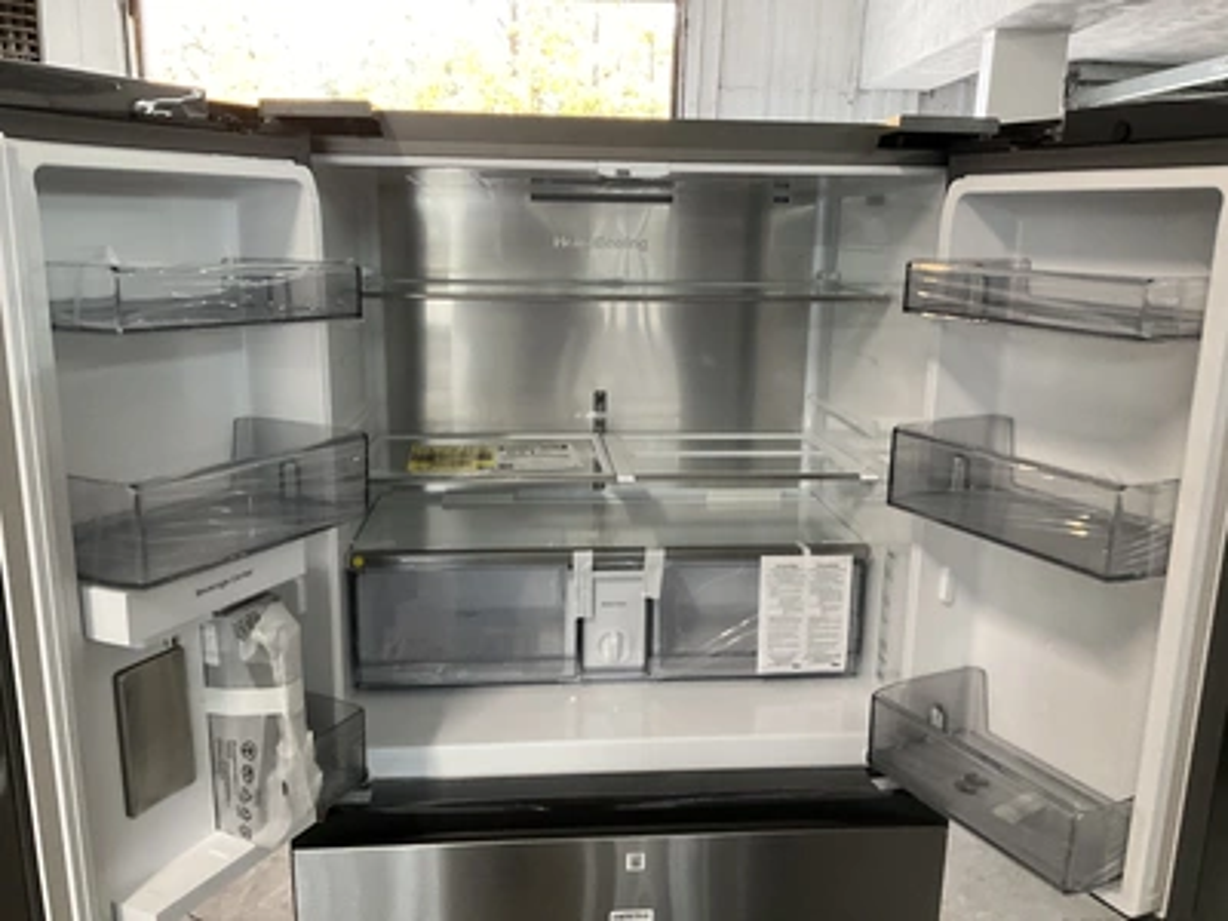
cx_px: 614
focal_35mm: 29
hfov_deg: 61.7
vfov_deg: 48.2
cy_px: 460
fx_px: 1029
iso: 200
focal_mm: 3
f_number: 1.8
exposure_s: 1/60
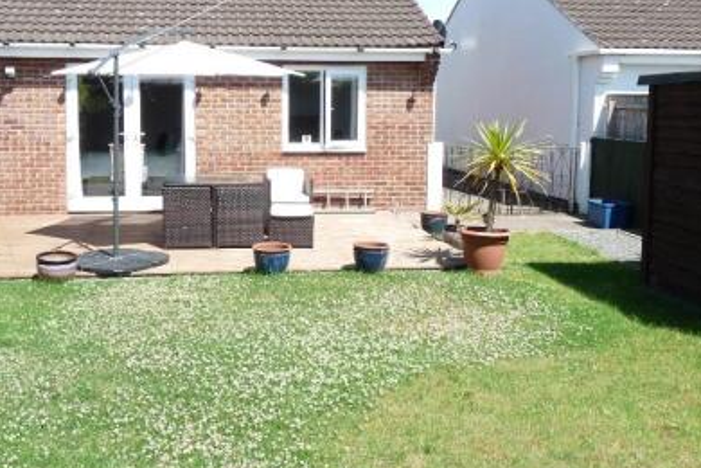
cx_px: 287
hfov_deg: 46.2
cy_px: 190
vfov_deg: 31.8
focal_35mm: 42
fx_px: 818
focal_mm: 4.8
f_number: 5.6
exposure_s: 1/200
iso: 100
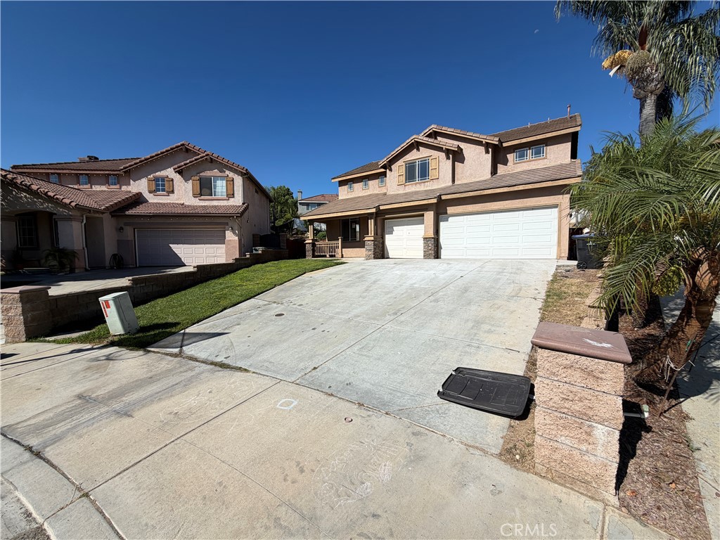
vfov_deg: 85.7
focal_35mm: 14
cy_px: 270
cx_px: 360
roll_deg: +1.5
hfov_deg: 102.1
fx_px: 291
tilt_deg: -3.6
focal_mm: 2.22
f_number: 2.2
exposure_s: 1/1368
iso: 20
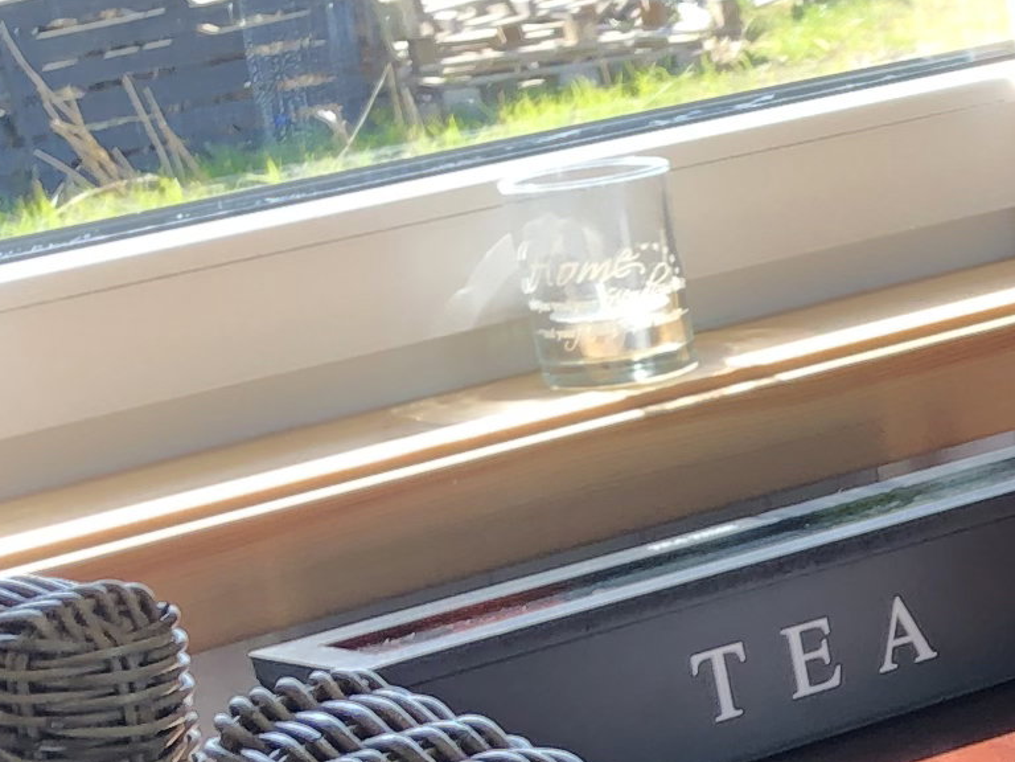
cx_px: 1861
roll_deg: +5.2
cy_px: 876
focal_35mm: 147
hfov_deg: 12.2
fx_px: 4310
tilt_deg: -18.8
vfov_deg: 10.0
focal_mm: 3.99
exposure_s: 1/120
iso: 50
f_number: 1.8
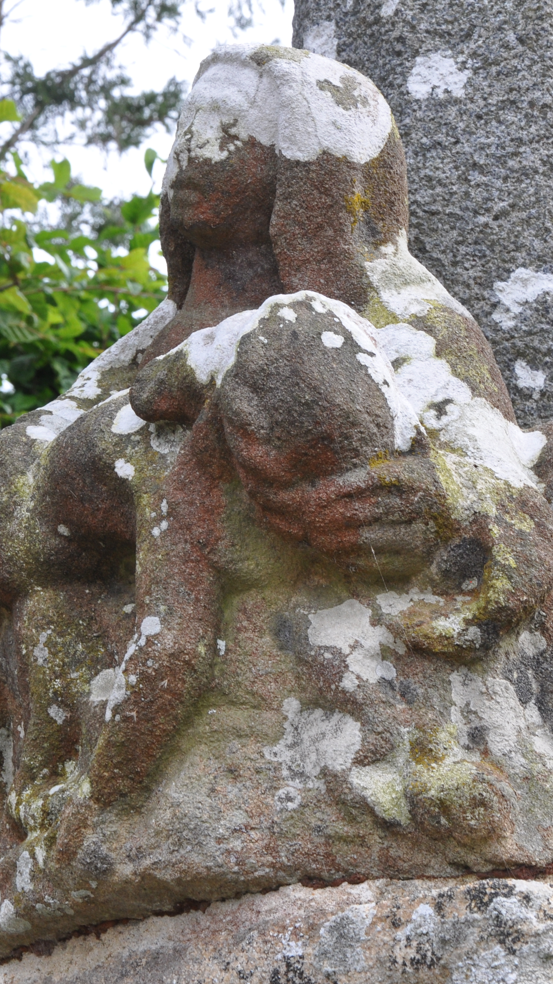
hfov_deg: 10.2
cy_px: 489
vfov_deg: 18.0
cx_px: 205
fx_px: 3102
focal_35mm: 119
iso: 400
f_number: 11
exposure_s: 1/125
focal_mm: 50
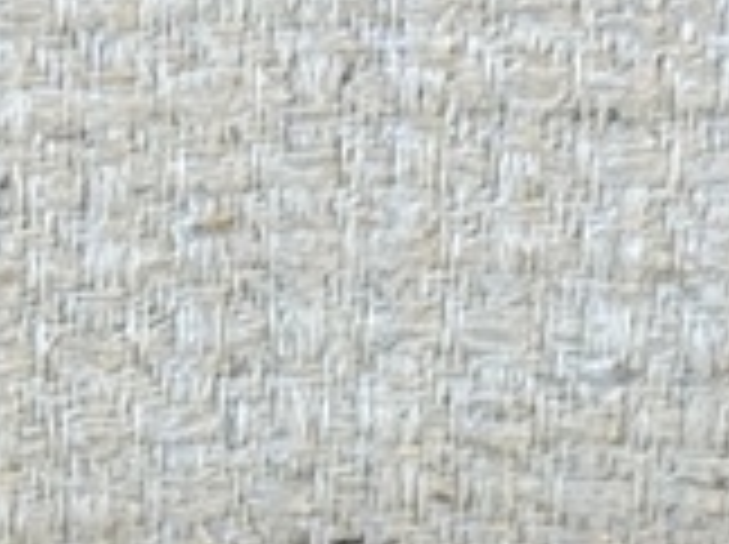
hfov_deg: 6.5
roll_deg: +0.1
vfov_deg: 4.8
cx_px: -508
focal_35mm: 299
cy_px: 1497
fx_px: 6288
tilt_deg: -30.1
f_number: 1.78
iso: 64
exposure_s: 1/50
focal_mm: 6.76
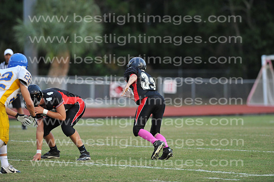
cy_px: 91
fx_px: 2282
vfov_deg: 4.6
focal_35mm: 300
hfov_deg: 6.9
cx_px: 137
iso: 2000
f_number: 4
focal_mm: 300
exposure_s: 1/500
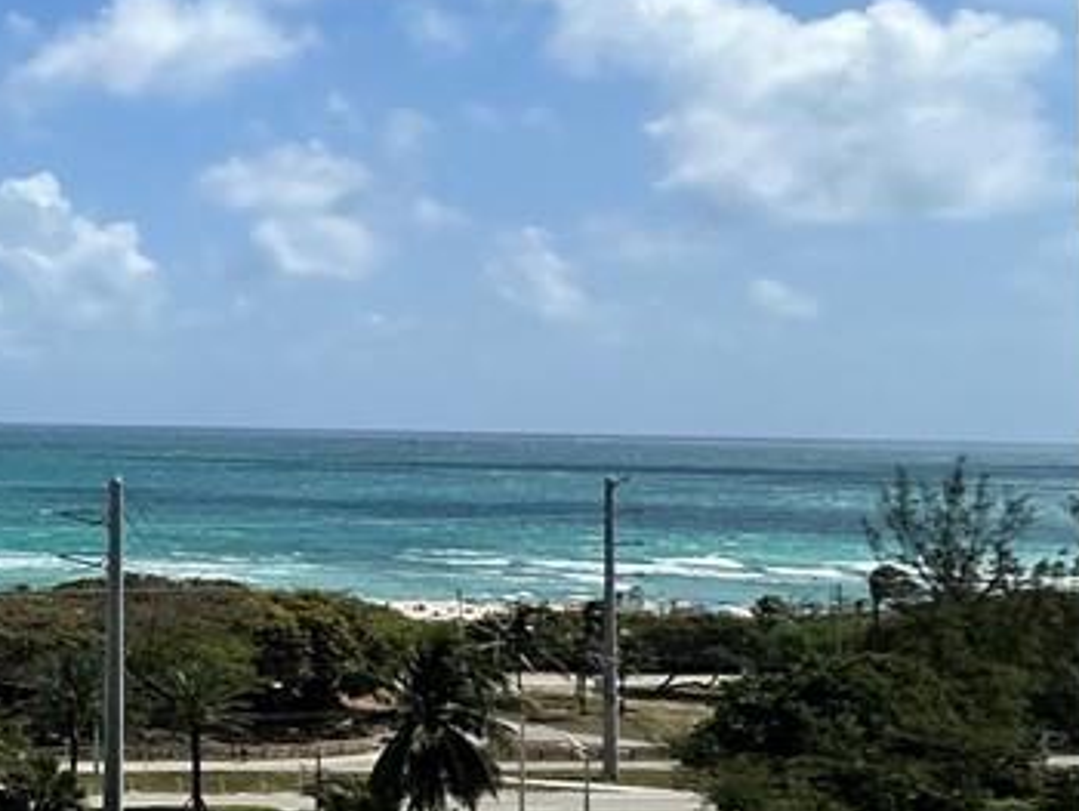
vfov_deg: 22.9
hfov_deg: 19.0
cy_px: 355
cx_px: -1057
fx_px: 1996
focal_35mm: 64
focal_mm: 2.22
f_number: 2.2
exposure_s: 1/3205
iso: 50
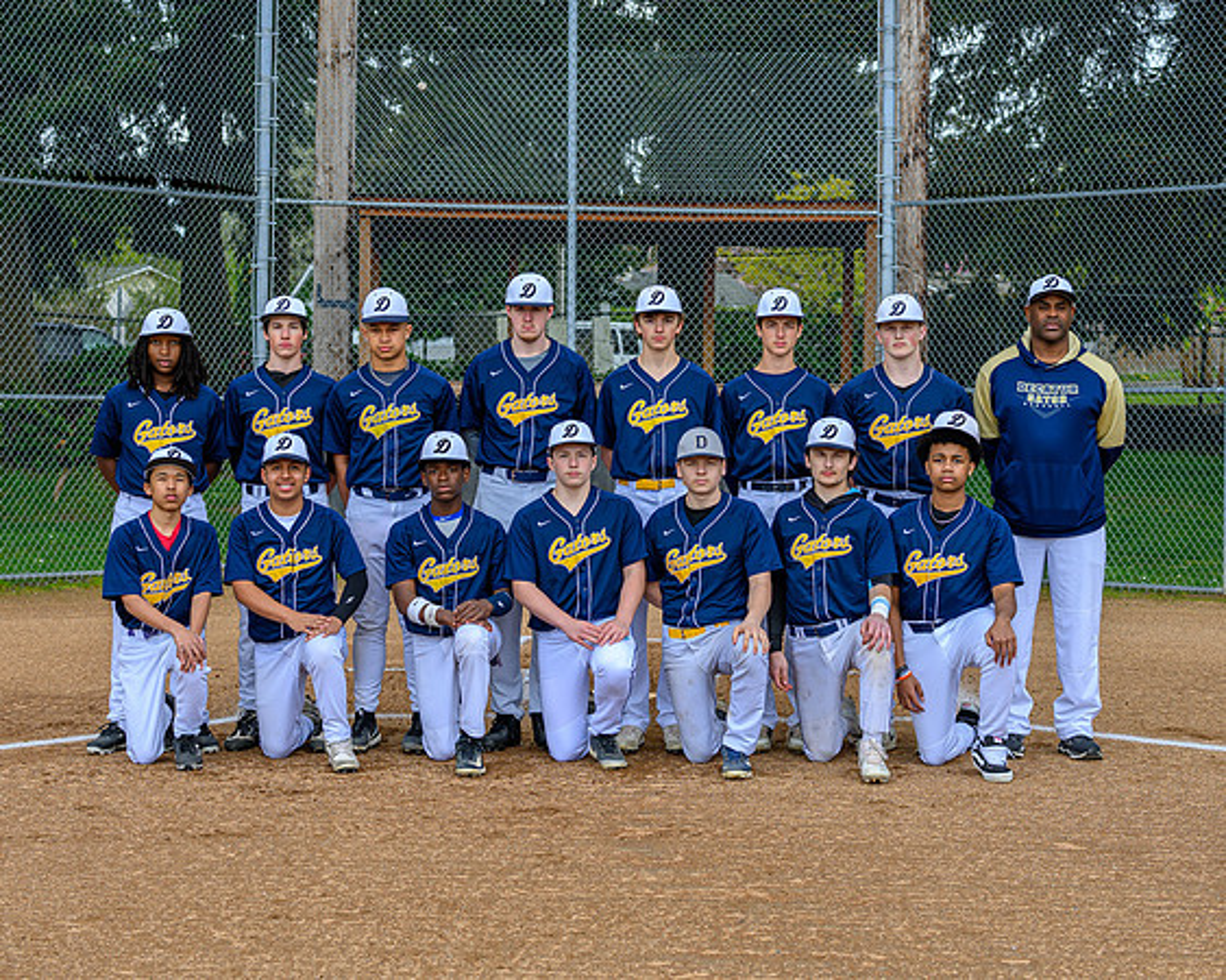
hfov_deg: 25.9
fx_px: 2663
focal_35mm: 73
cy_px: 486
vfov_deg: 20.8
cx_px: 568
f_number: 4
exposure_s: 1/320
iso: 100
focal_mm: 50
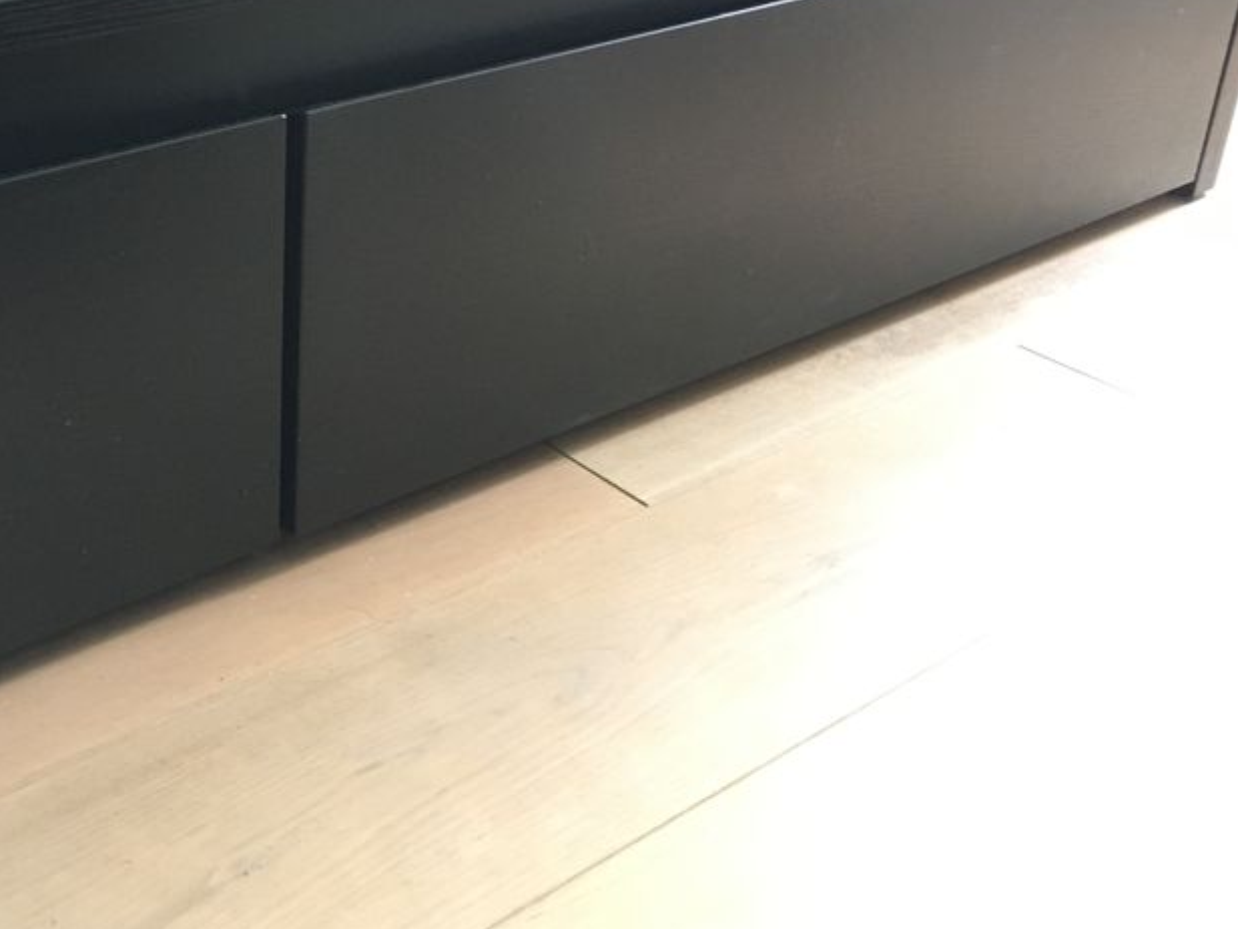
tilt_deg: -26.1
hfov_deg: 39.3
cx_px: 309
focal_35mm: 47
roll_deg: -1.4
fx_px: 1681
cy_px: 247
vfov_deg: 30.4
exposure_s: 1/33
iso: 200
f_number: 2.2
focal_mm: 4.15
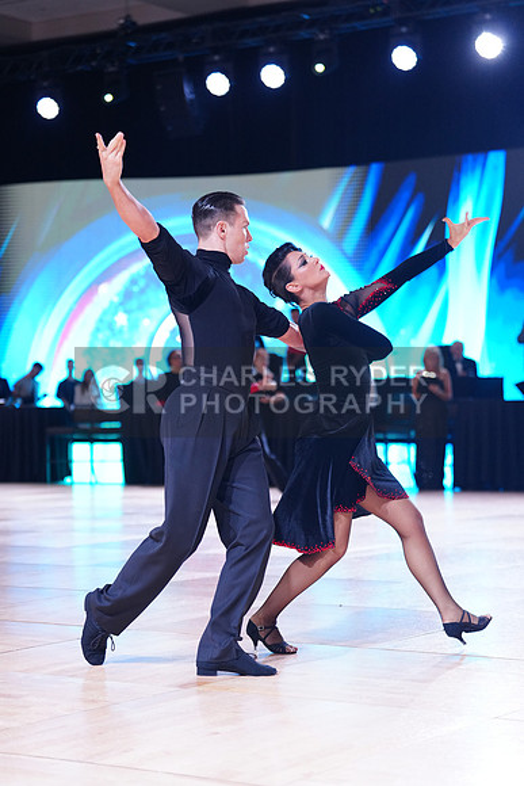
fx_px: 1745
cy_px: 393
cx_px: 262
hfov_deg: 17.1
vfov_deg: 25.4
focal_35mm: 80
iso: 1600
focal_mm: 80
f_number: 2.8
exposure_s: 1/400
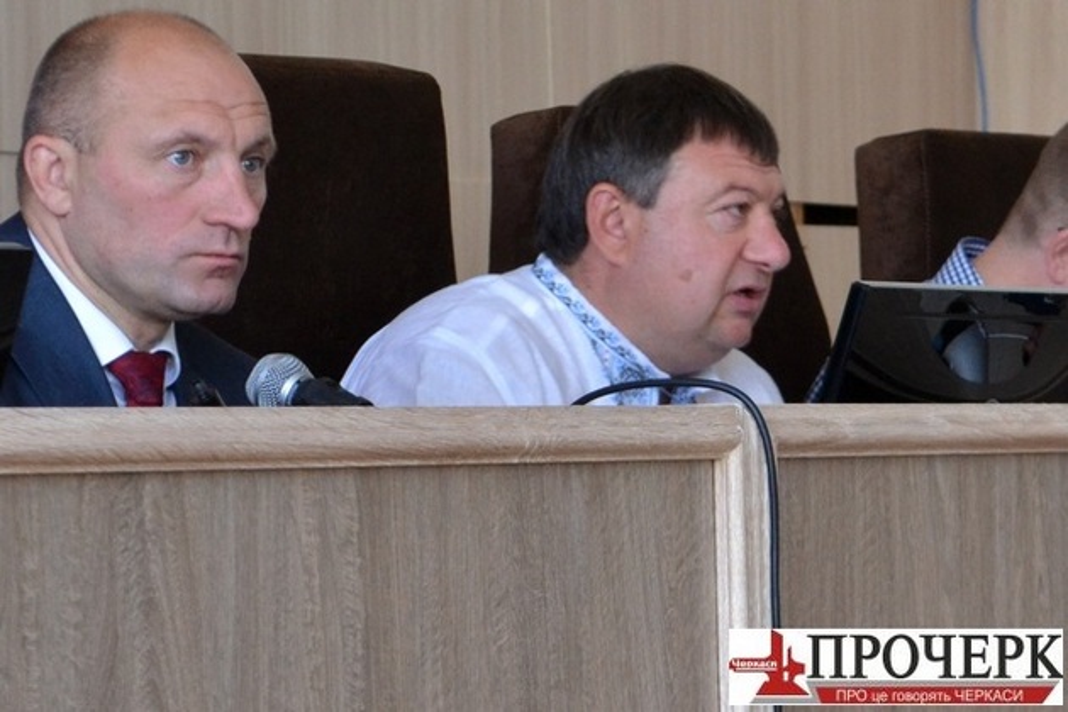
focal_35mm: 82
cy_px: 356
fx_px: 2447
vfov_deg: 16.6
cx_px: 534
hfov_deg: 24.6
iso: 1400
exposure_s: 1/60
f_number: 5.6
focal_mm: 55
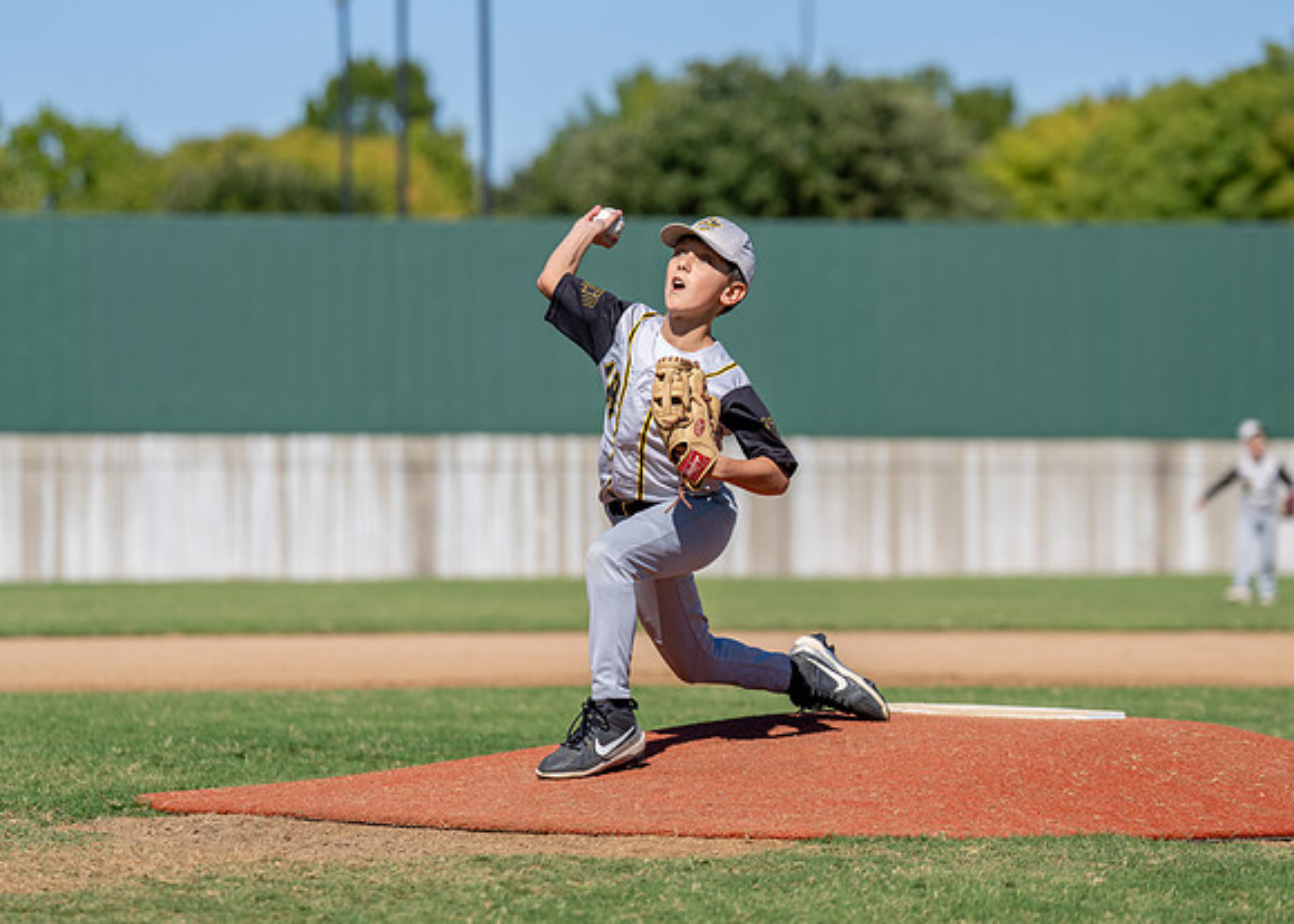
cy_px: 400
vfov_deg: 8.3
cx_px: 748
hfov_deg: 11.7
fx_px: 6337
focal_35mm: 172
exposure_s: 1/2500
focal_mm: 125
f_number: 2.8
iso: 100
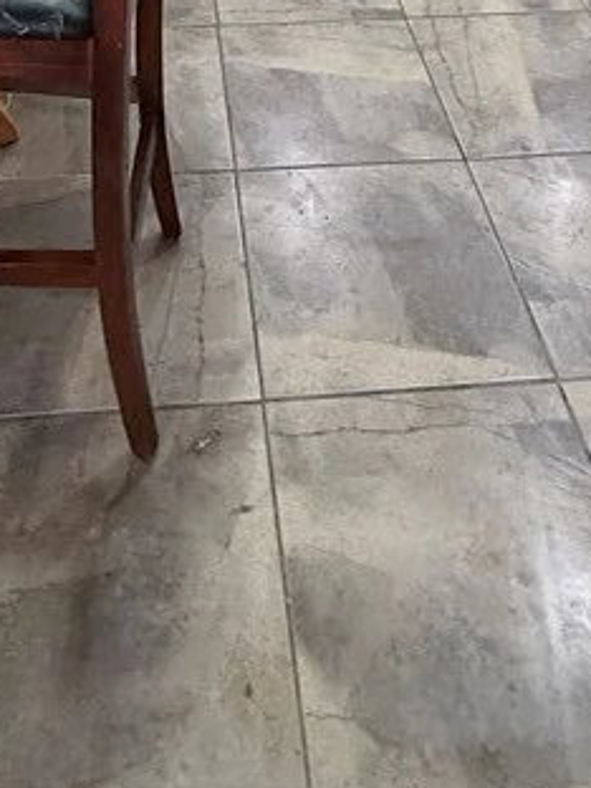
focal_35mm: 46
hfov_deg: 31.4
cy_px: -495
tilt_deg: -5.6
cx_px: 225
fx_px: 1047
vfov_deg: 25.5
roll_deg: -0.5
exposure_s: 1/120
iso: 400
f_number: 2.2
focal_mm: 2.22
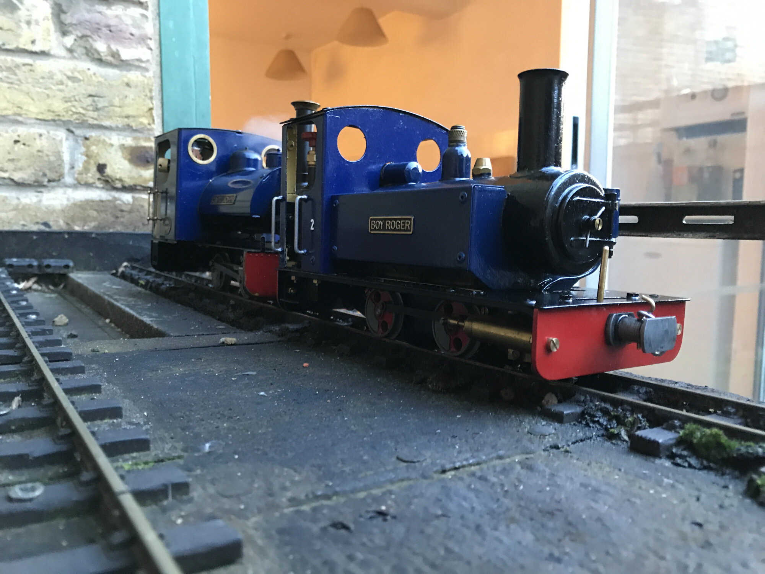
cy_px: 287
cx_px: 382
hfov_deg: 63.4
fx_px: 619
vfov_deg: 49.7
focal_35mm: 28
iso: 100
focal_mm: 3.99
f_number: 1.8
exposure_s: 1/10
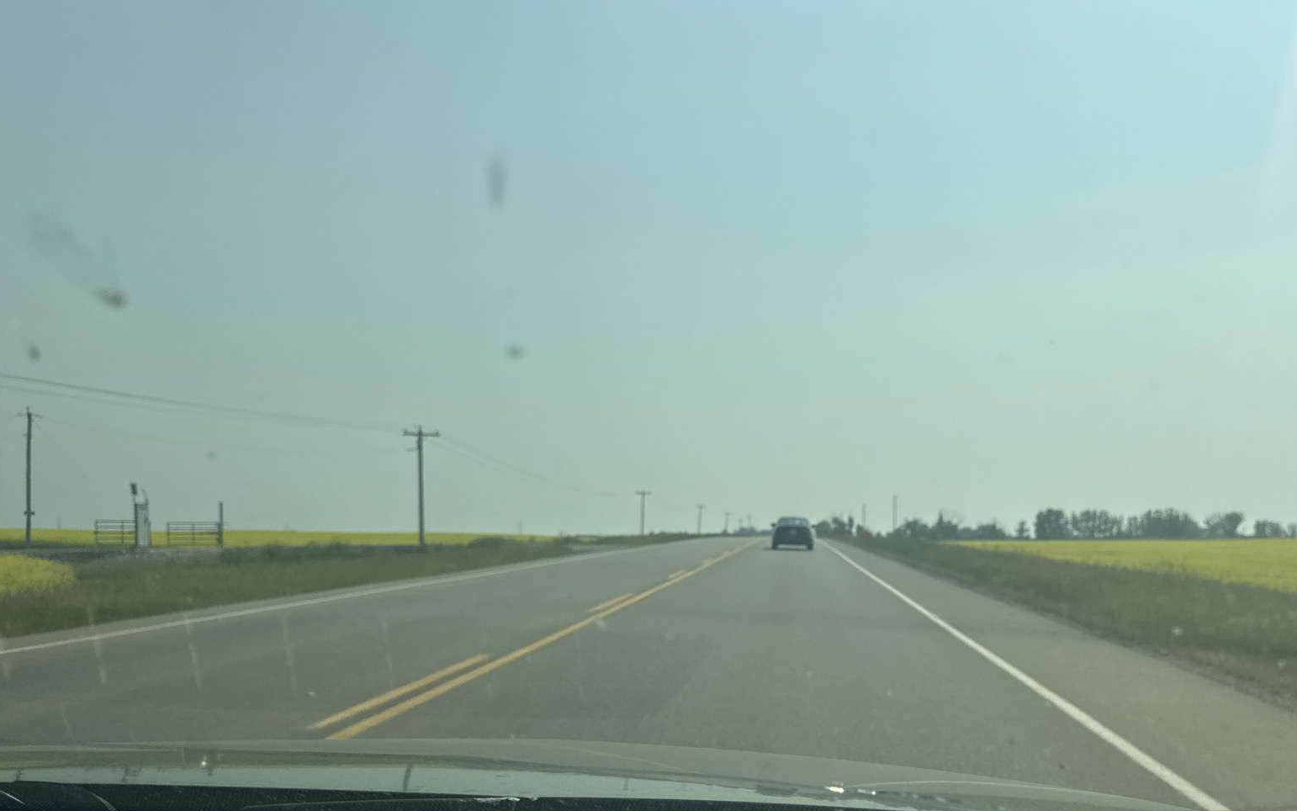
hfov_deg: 57.7
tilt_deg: -2.4
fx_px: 1167
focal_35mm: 33
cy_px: 604
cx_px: 769
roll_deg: -1.4
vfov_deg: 37.4
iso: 80
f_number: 1.78
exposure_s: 1/10309
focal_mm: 6.76
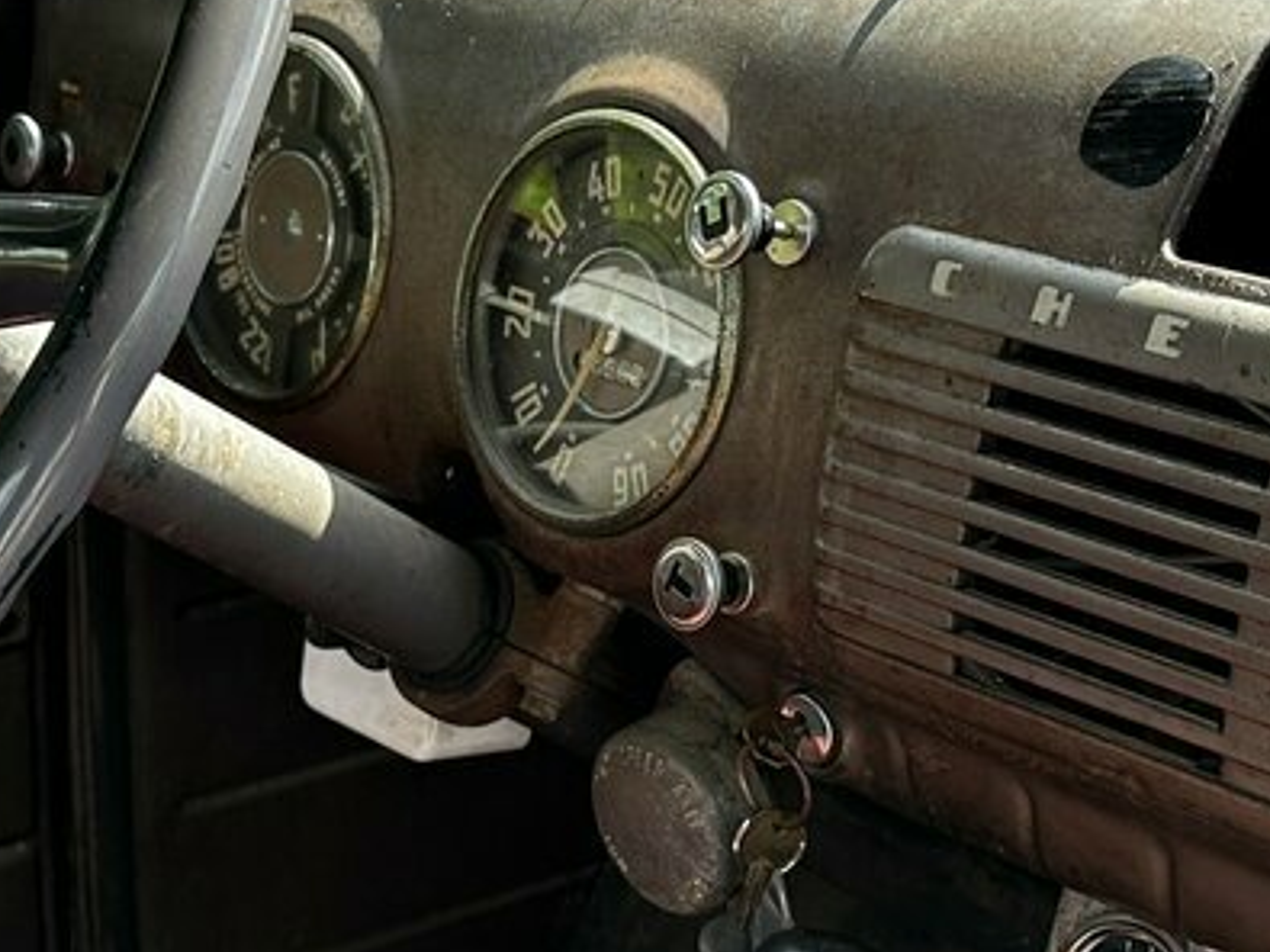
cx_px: 694
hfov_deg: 26.7
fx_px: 2677
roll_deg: -1.5
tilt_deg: -23.7
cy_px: 627
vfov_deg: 20.1
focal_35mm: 73
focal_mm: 6.86
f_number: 1.78
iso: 80
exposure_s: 1/337
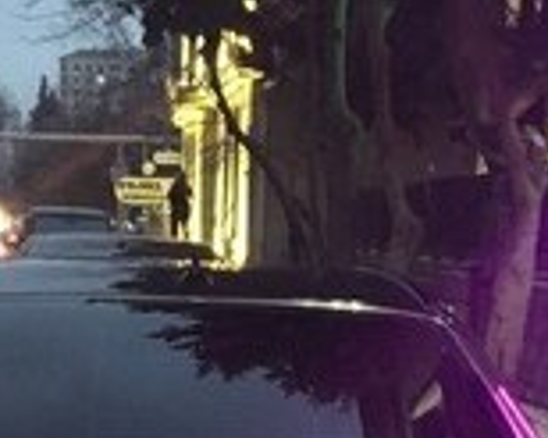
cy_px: 655
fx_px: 1475
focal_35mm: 91
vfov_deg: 15.6
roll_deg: -0.8
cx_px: 221
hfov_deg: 21.0
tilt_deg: -14.5
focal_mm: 4.15
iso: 500
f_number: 2.2
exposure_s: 1/17
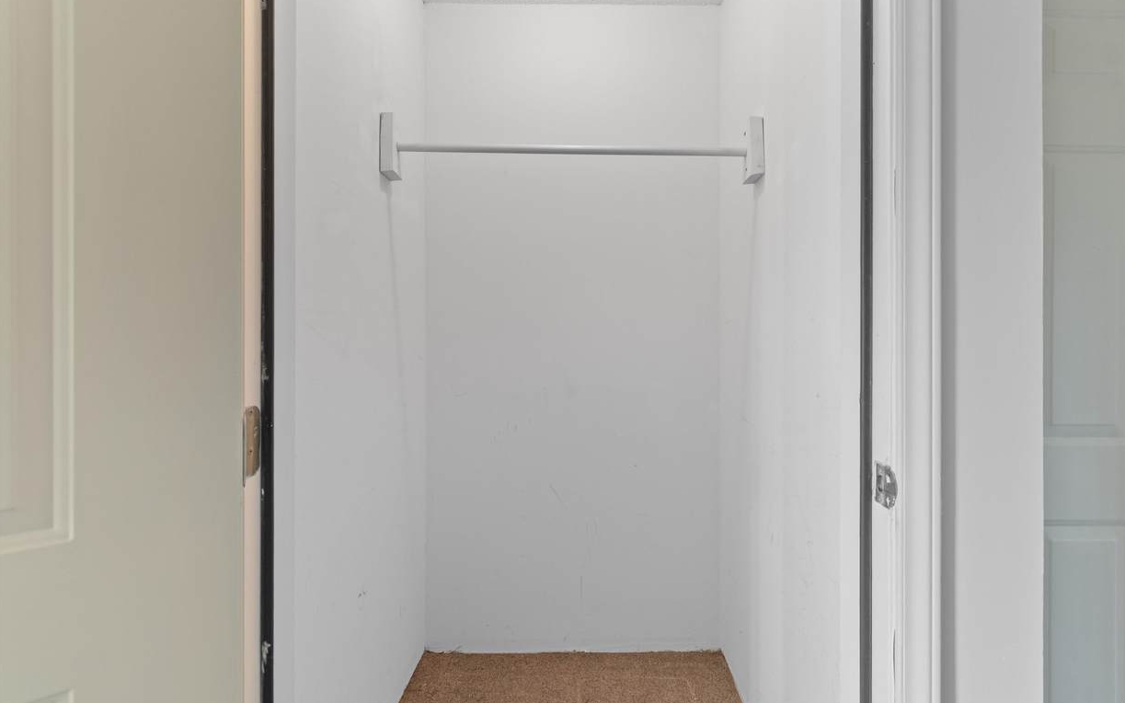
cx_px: 585
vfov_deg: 71.2
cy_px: 328
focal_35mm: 16
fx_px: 490
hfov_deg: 97.8
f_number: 4.5
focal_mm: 10
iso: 100
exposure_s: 1/2
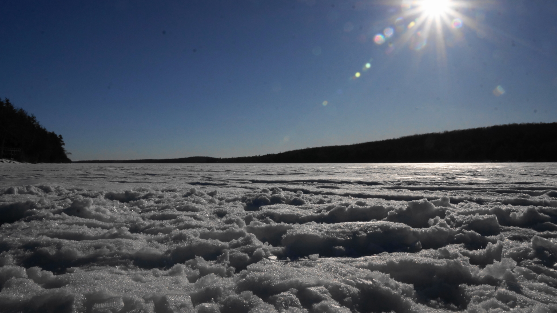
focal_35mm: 29
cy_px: 151
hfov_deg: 66.1
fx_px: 428
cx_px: 273
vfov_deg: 40.2
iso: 400
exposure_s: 1/320
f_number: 22
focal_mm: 18
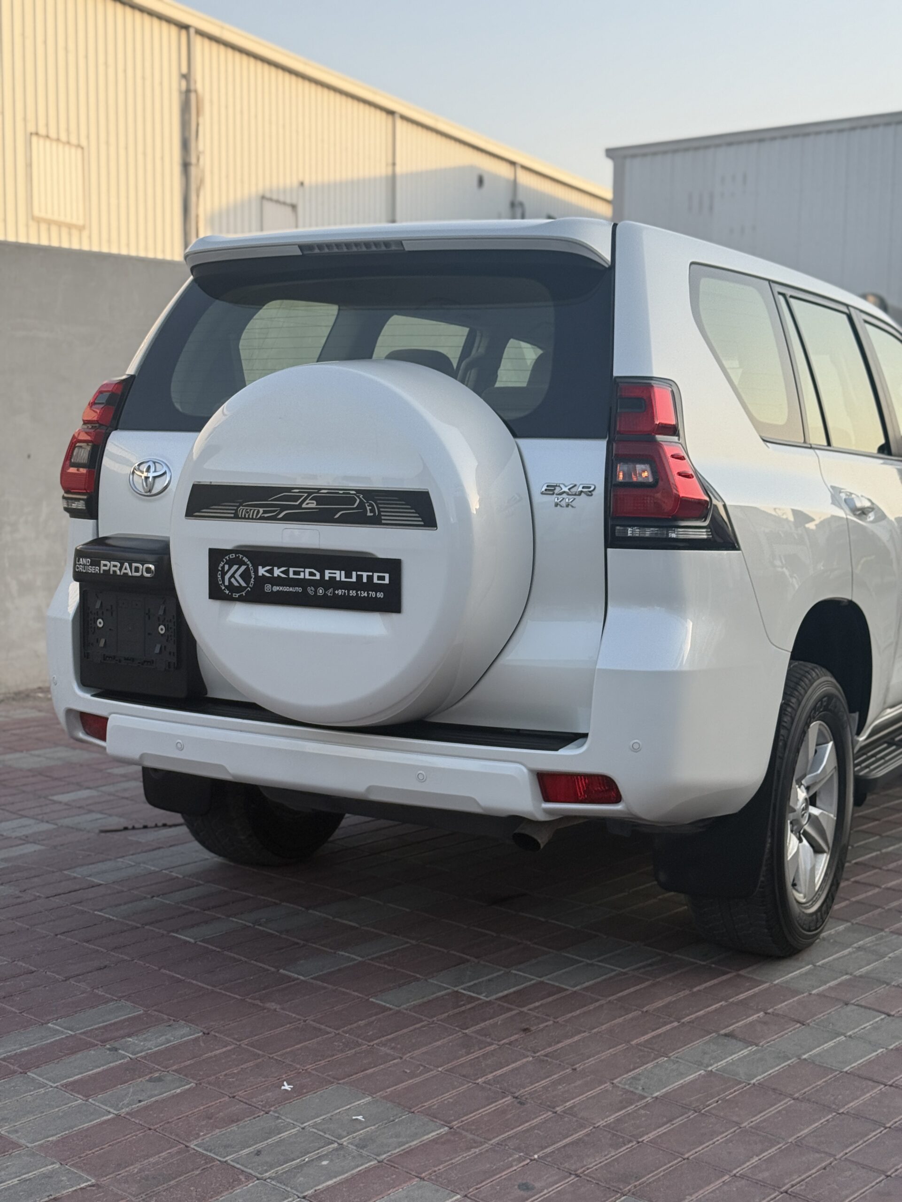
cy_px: 601
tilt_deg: -4.7
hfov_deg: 30.3
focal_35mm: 48
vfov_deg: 39.7
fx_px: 1668
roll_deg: -0.9
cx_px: 451
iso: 80
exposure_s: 1/1484
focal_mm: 6.76
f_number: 1.78
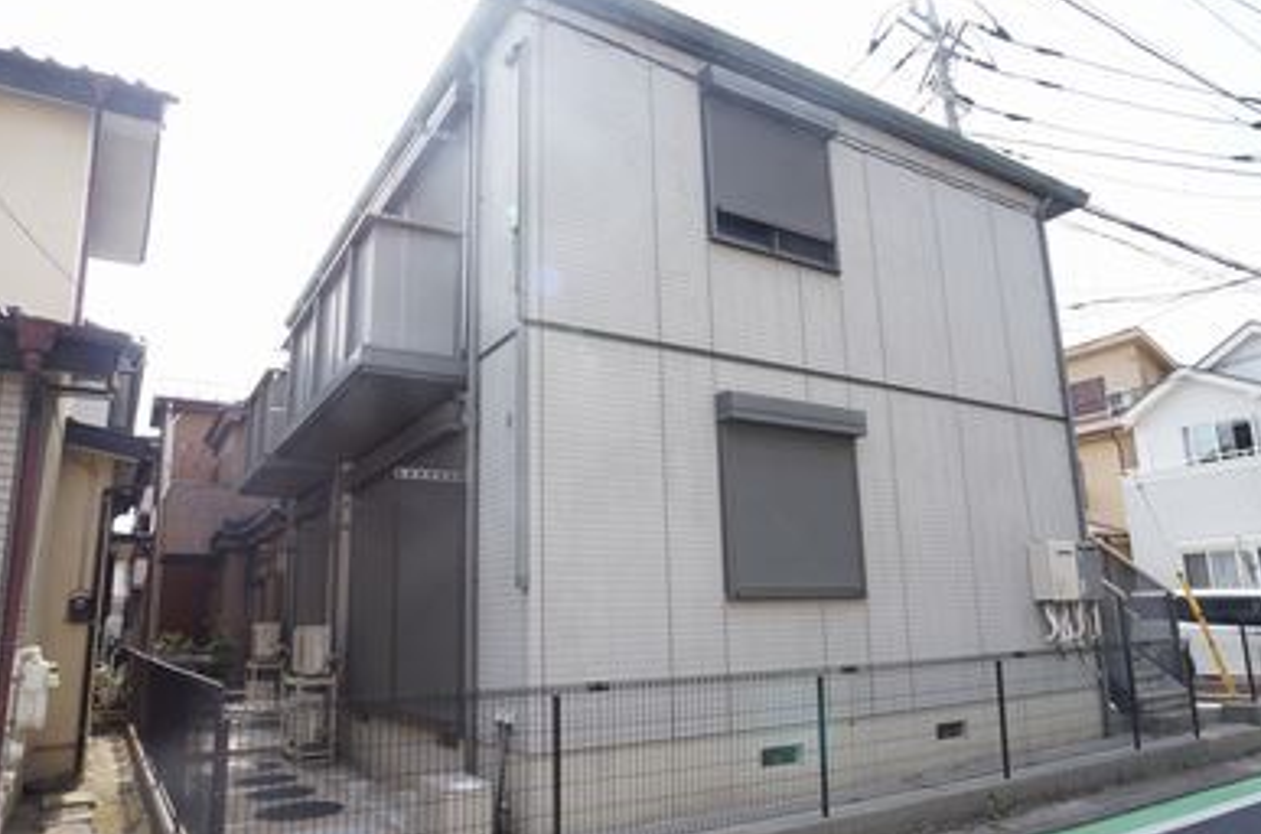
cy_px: 445
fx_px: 1083
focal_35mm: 31
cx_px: 642
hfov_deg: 60.4
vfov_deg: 42.1
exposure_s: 1/100
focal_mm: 16
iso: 200
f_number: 9
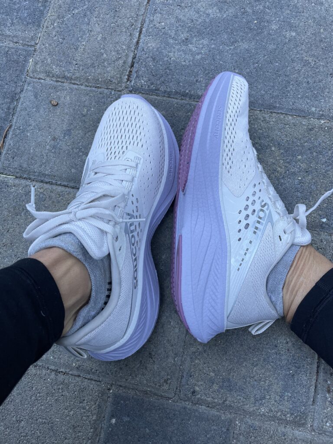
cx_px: 166
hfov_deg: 53.1
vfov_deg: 67.3
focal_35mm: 26
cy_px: 222
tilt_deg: -76.5
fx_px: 333
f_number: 1.6
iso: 125
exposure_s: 1/121
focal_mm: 4.2
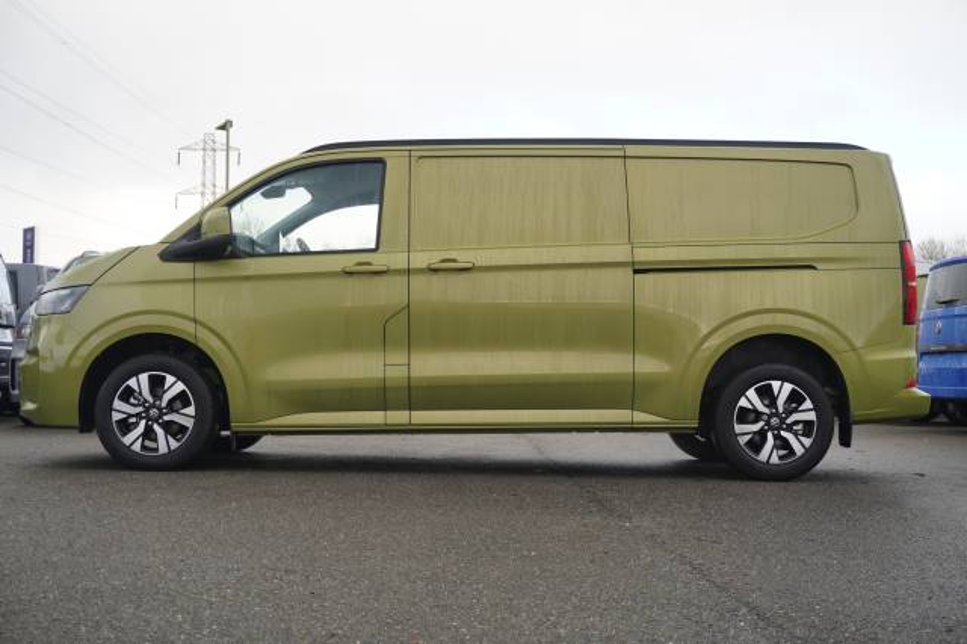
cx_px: 484
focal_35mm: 42
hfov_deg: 46.4
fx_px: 1128
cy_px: 322
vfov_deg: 31.9
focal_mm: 28
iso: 125
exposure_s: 1/60
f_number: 4.5
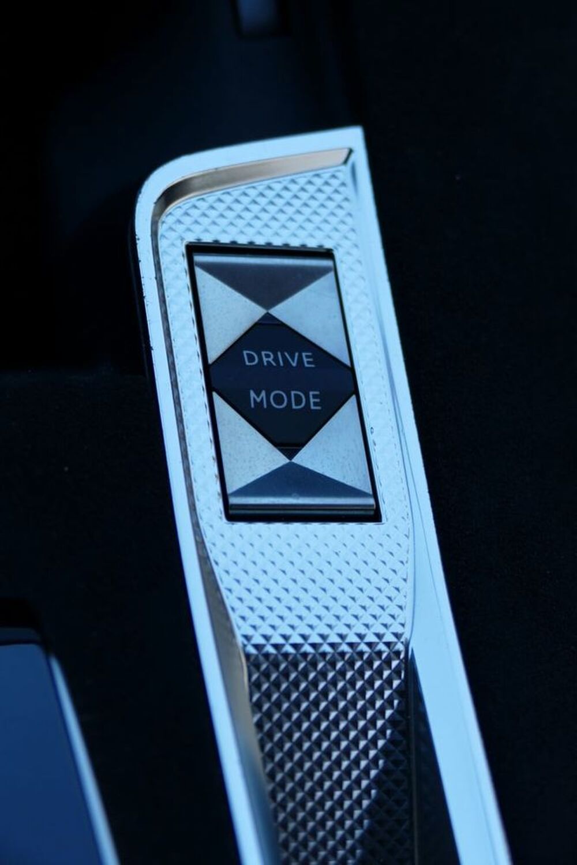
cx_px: 288
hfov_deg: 13.8
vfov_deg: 20.6
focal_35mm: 99
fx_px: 2379
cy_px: 432
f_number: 3.8
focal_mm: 35.95
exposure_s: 1/100
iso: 125
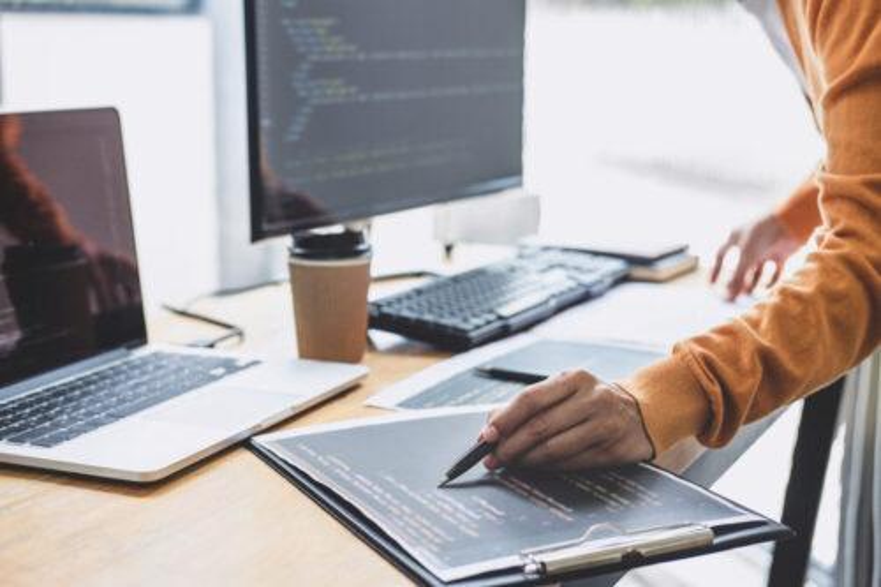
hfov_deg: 37.5
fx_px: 1297
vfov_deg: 25.5
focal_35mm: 53
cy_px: 294
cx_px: 440
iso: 320
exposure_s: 1/125
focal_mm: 35
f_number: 2.8
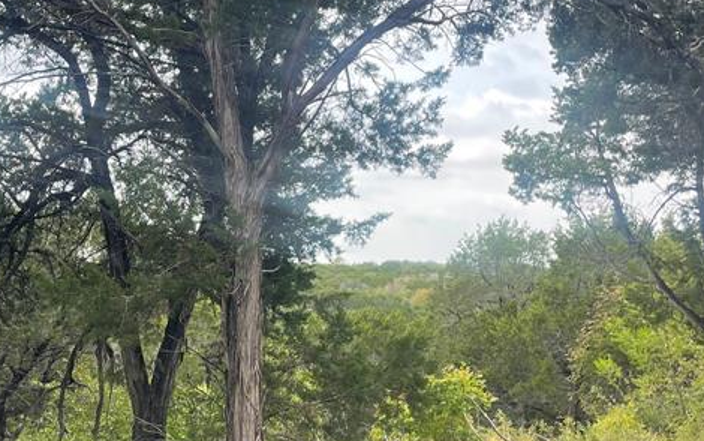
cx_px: 148
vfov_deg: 21.4
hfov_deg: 33.1
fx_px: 1151
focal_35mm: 60
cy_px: 336
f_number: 1.6
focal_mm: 4.2
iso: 32
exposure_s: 1/972
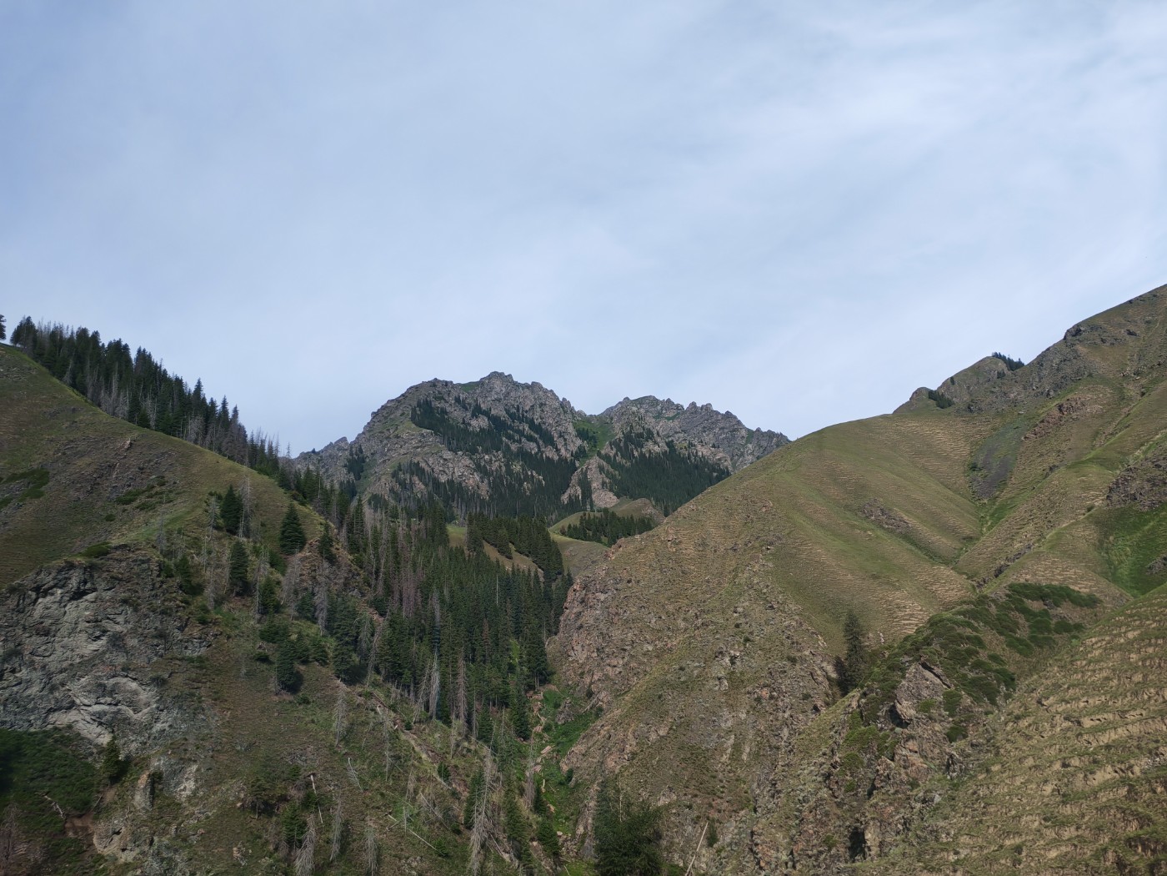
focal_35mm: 27
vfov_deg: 51.4
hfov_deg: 65.3
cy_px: 438
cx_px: 584
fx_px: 910
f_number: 1.95
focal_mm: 5.52
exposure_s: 1/390
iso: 50
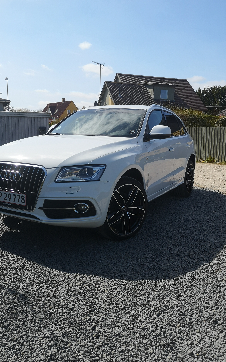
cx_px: 102
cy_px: 180
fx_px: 286
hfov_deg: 43.1
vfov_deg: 64.6
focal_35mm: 29
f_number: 1.8
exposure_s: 1/2950
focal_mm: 3.95
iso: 50
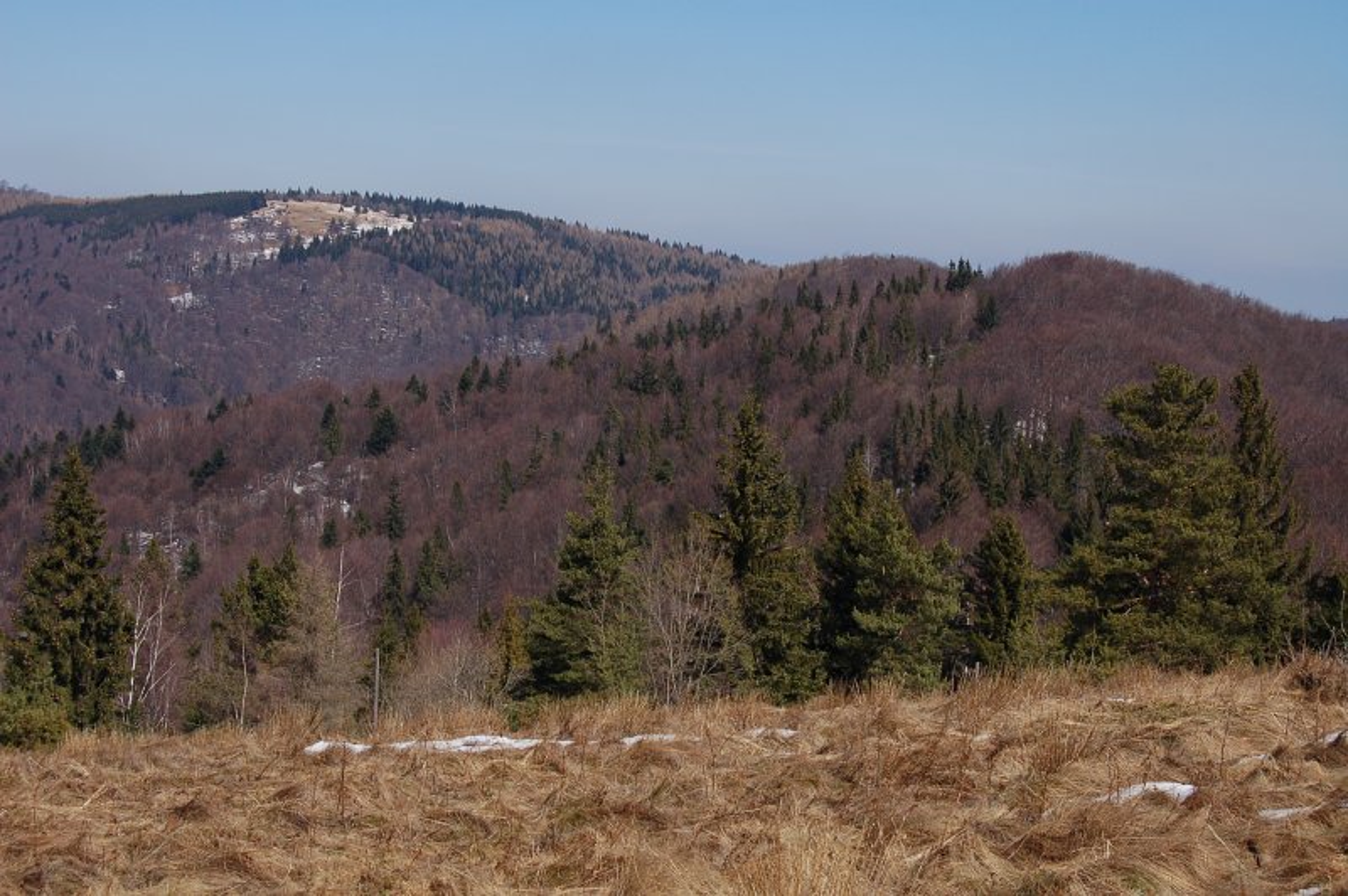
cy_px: 448
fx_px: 2581
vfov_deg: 19.7
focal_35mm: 69
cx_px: 674
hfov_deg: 29.3
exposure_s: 1/400
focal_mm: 46
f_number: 10
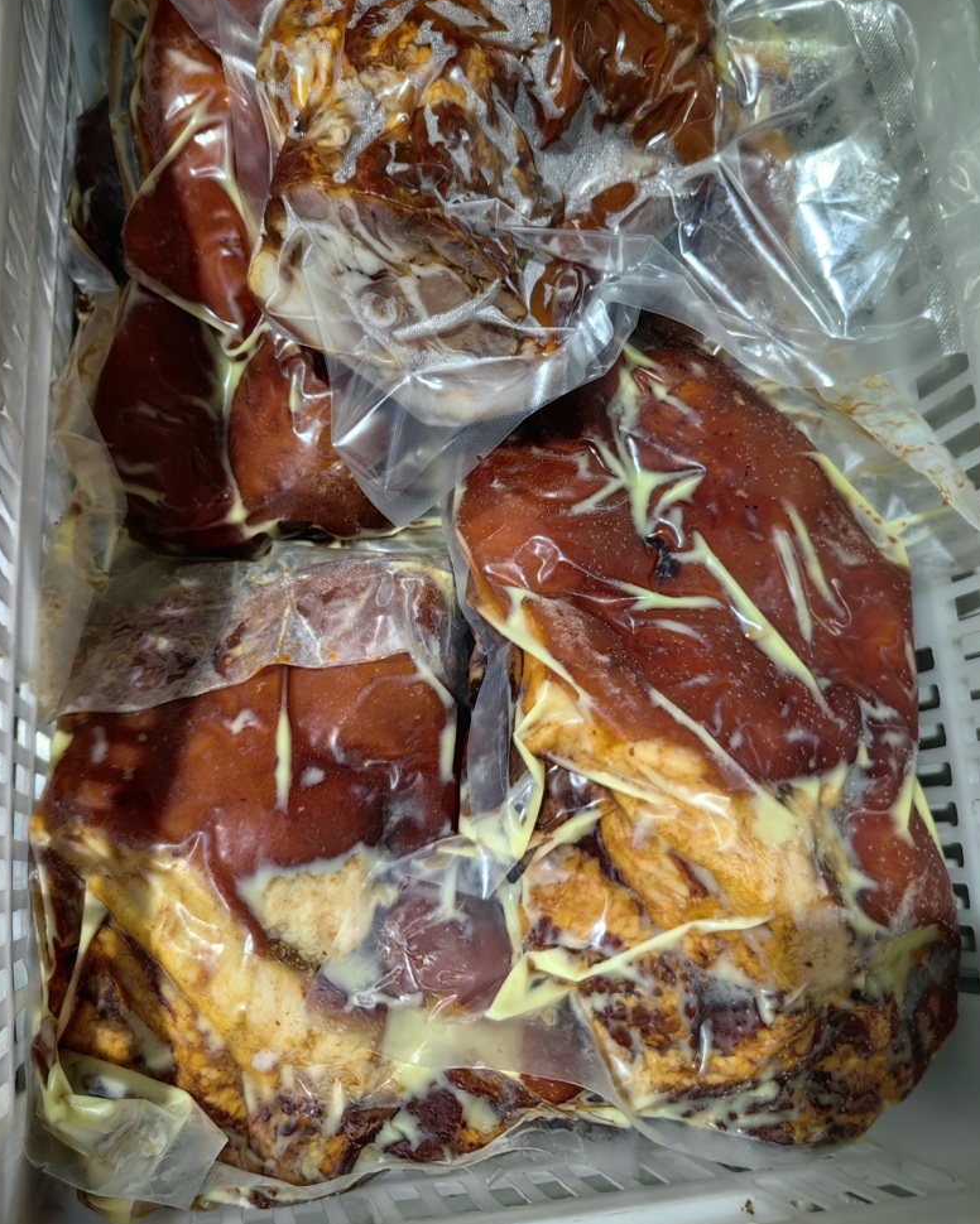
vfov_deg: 60.4
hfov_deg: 50.0
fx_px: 1051
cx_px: 493
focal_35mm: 29
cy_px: 594
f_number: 1.4
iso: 160
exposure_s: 1/50
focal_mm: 5.75
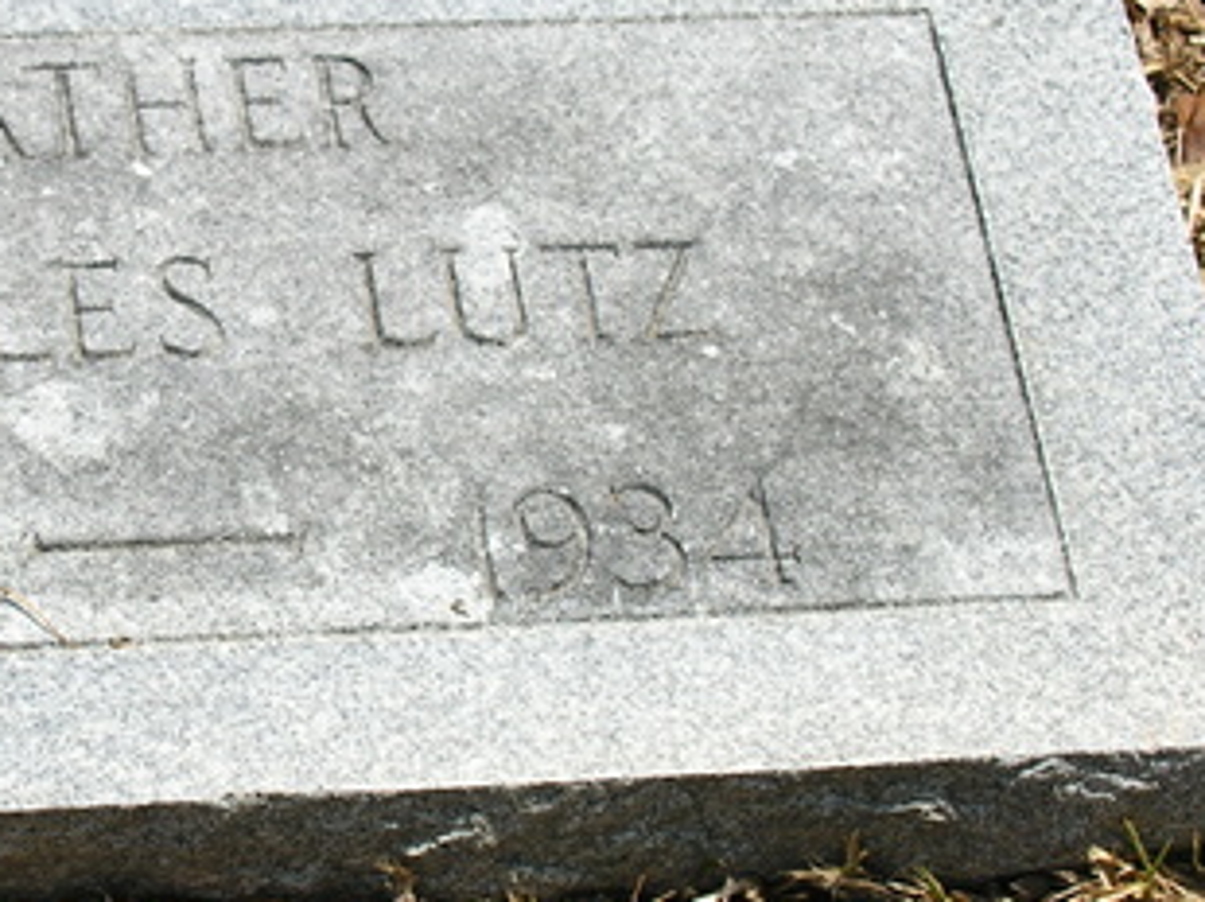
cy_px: 467
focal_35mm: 138
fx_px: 4800
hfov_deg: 14.2
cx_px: 222
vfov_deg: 10.7
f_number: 4.4
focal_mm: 13.8
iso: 50
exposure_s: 1/396
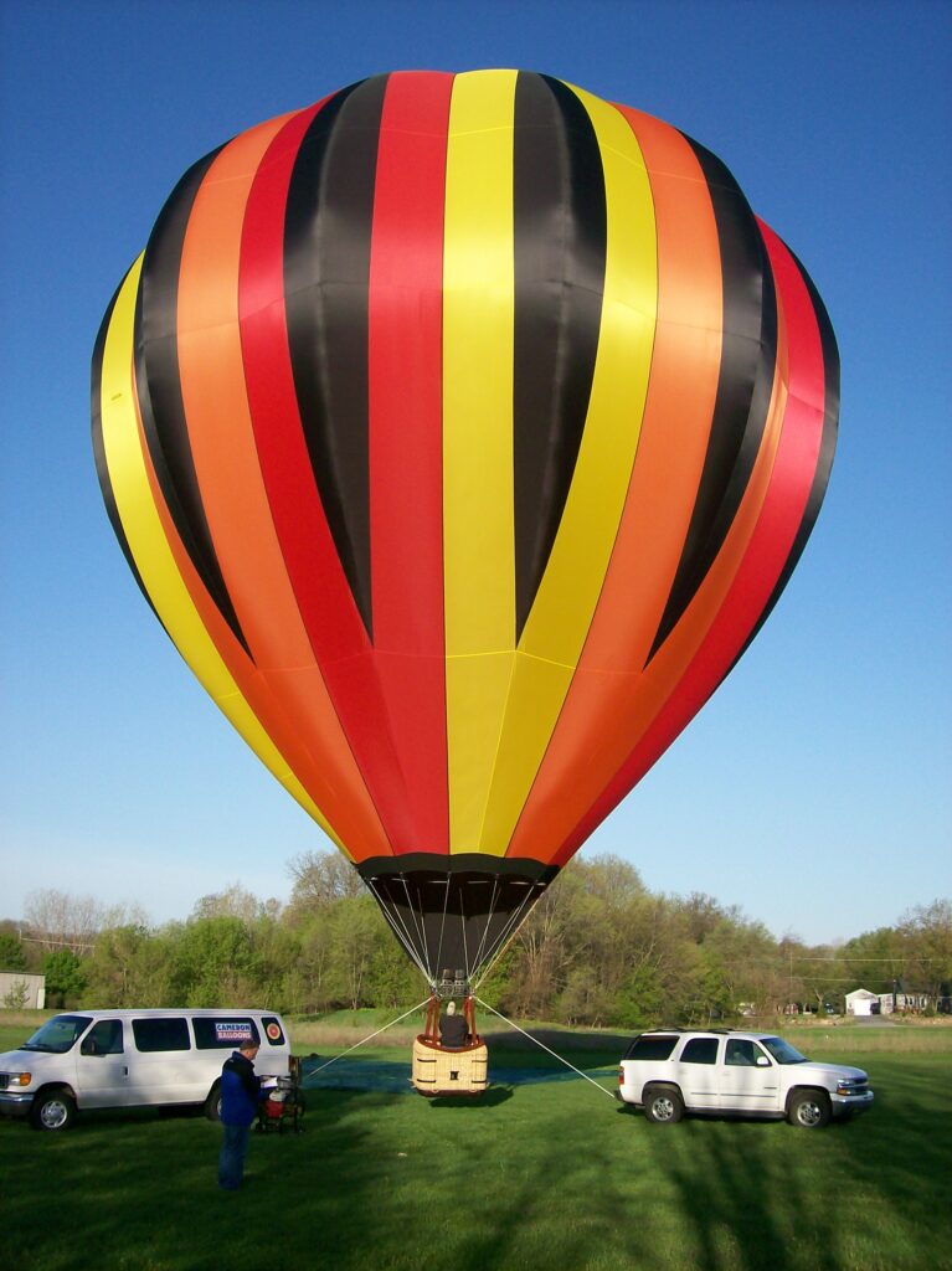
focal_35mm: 36
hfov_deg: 39.6
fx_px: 1321
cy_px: 636
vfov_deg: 51.4
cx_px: 476
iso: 80
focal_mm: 6
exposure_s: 1/503
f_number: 4.8
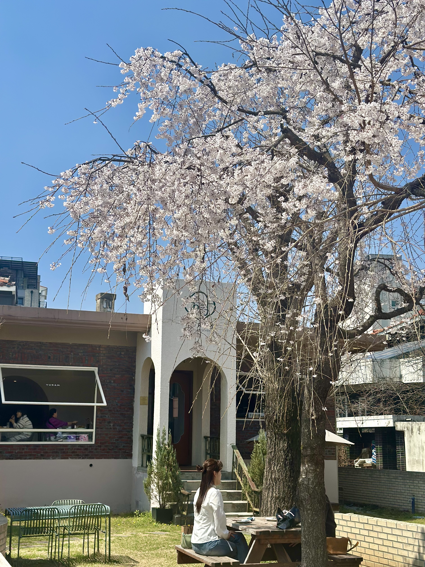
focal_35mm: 48
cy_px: 284
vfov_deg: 39.7
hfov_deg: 30.3
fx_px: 786
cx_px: 212
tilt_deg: +12.5
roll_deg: -0.5
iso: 100
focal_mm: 6.86
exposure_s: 1/6623
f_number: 1.78
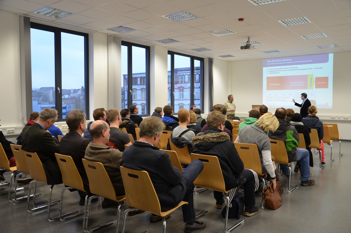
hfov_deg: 59.6
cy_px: 116
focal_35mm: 32
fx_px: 306
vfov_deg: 41.5
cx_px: 176
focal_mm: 21
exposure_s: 1/60
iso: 560
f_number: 4
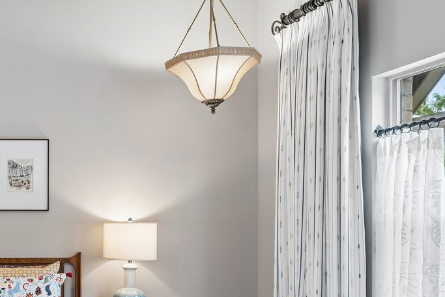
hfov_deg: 35.0
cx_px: -50
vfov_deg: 27.6
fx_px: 593
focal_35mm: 48
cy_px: 229
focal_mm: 16
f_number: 8
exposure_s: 1/5
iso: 200
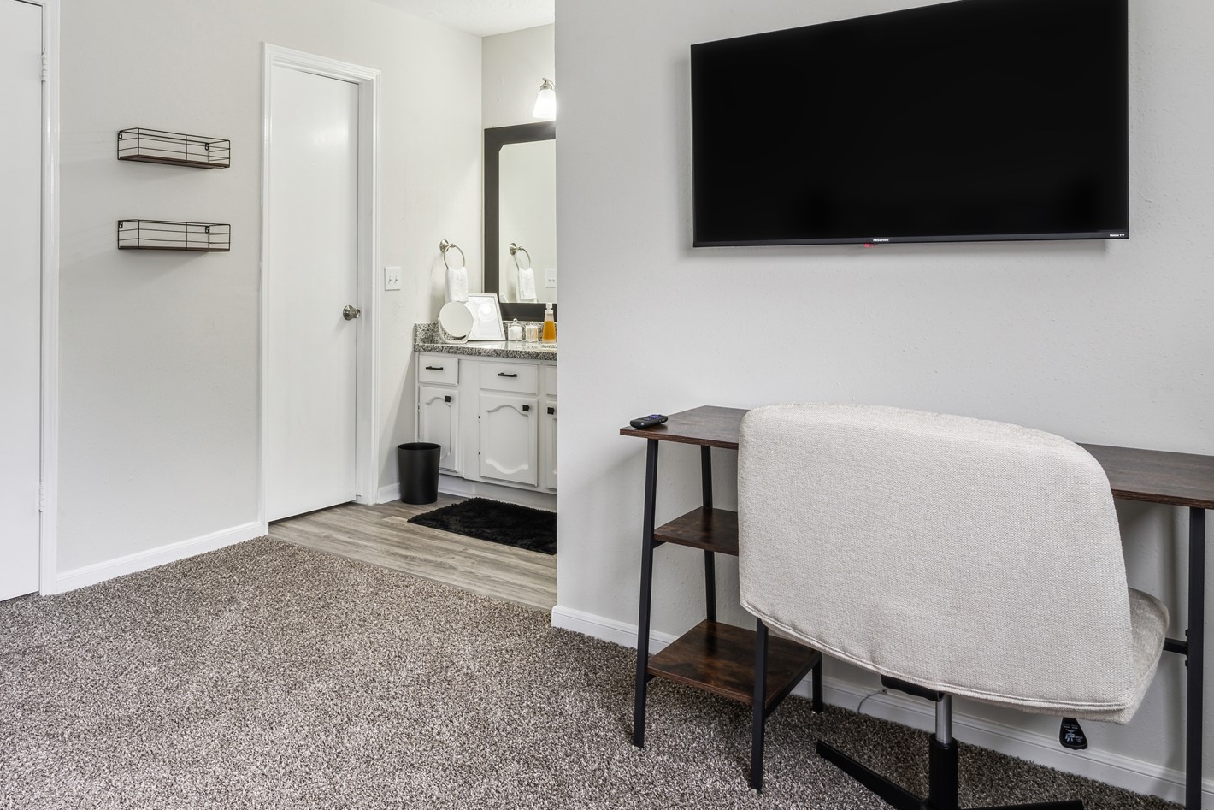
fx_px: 877
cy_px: 303
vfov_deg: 49.1
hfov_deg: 68.4
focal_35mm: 26
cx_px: 458
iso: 50
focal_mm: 17
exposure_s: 1
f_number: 16
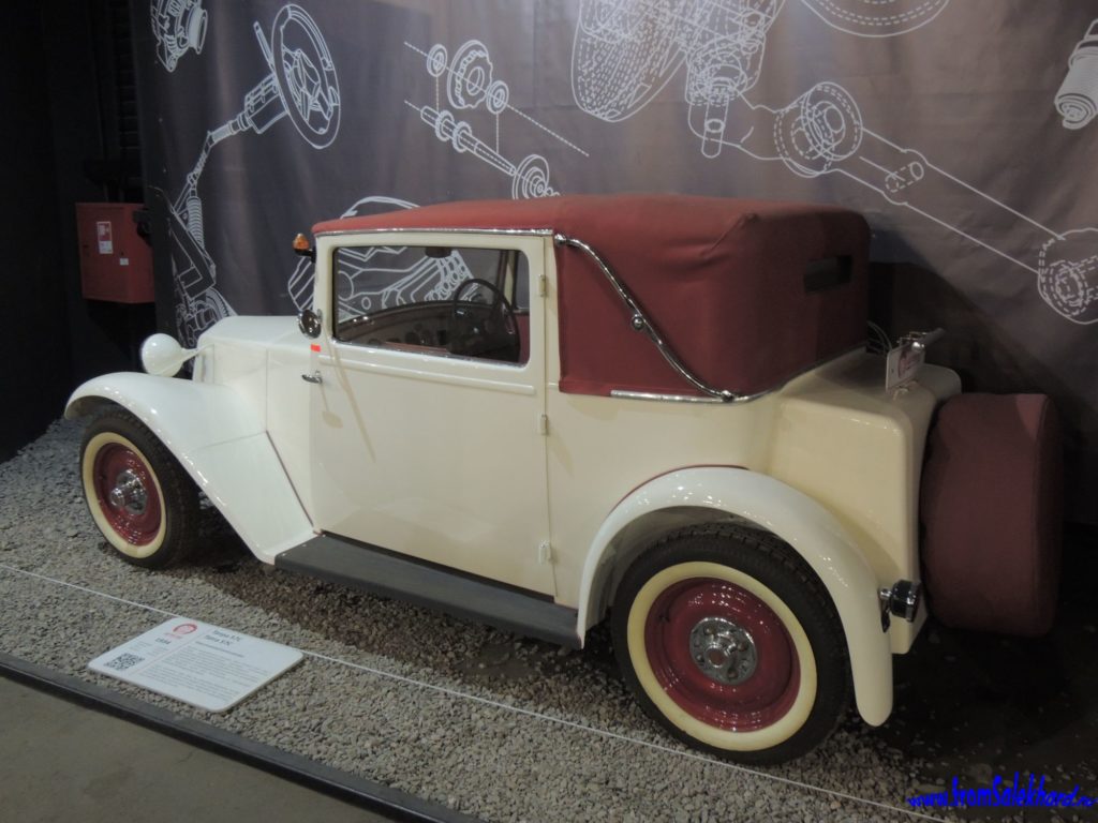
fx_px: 952
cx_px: 549
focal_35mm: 30
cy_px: 412
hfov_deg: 60.0
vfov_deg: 46.8
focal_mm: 5.3
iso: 400
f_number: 3.1
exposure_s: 1/10
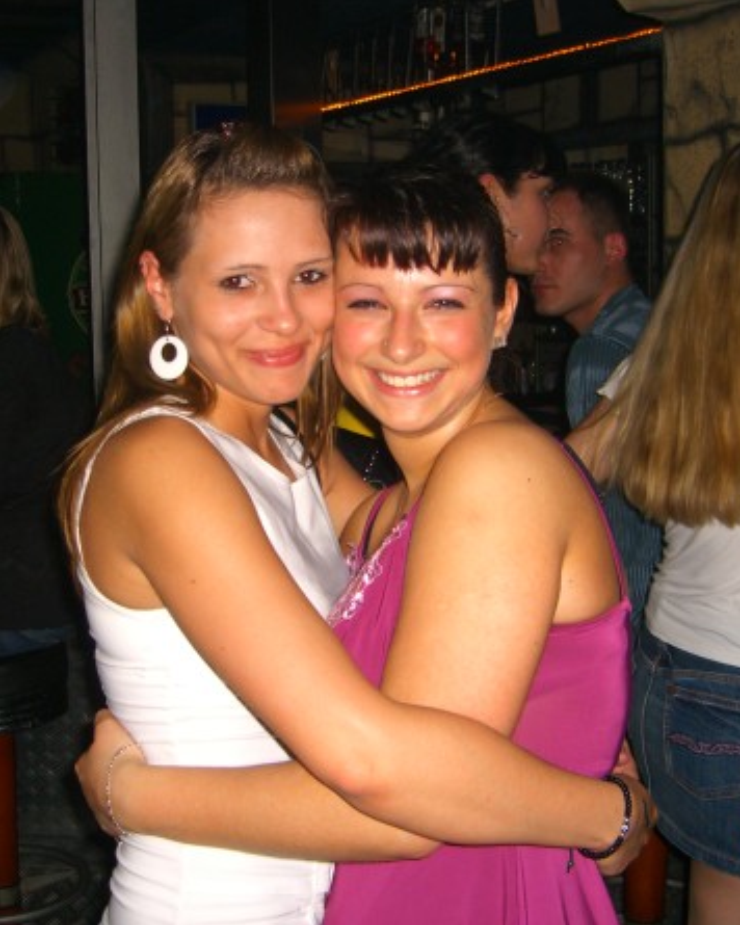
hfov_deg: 30.2
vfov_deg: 37.3
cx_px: 320
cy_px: 464
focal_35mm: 50
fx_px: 1369
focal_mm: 7.9
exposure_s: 1/60
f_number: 2.8
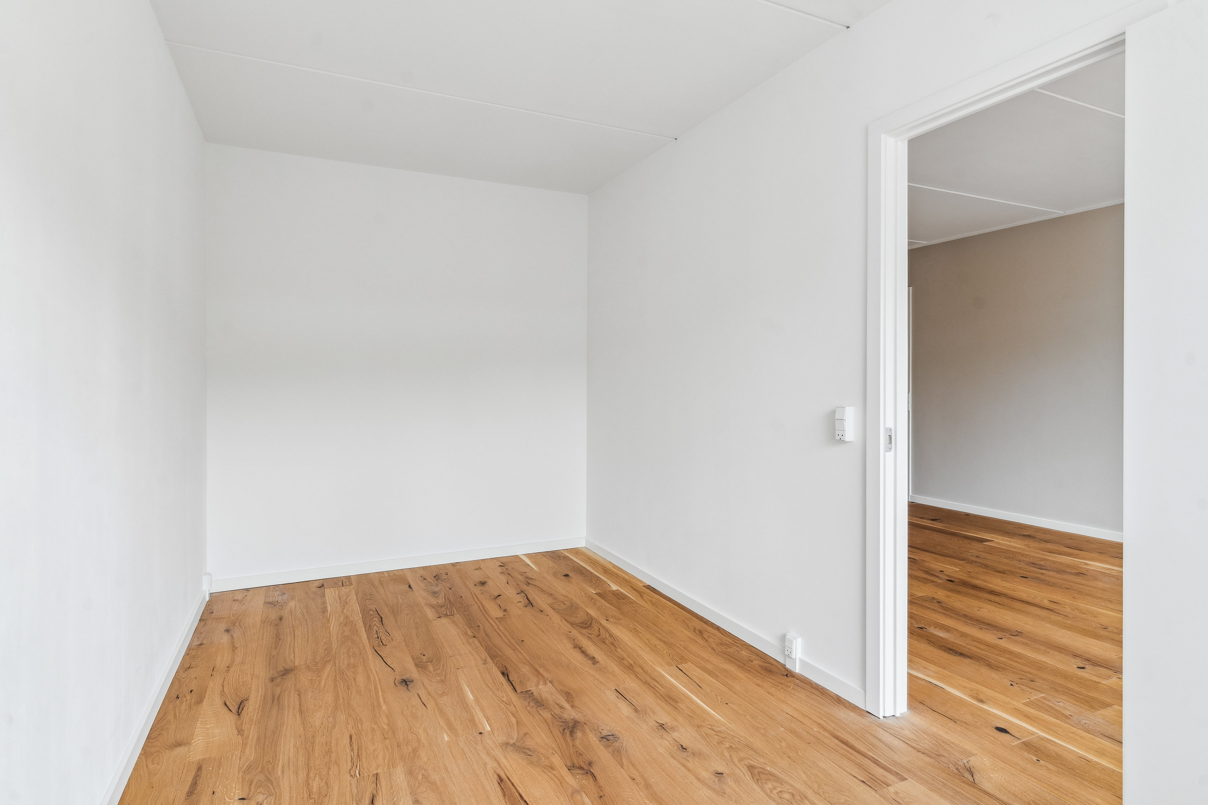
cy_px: 402
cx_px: 604
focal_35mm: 19
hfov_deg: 86.9
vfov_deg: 64.6
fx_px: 638
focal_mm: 19
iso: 320
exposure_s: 1/45
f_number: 8
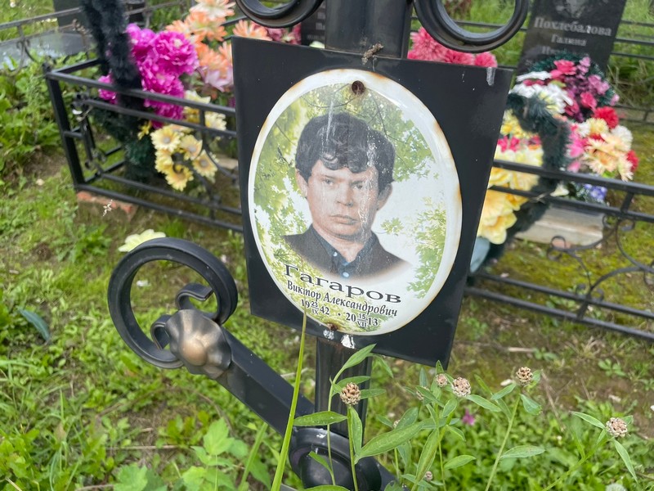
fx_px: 491
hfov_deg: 67.3
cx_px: 327
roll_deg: -0.7
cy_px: 246
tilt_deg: -34.9
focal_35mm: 26
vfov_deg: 53.1
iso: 32
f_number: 1.6
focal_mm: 4.2
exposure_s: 1/1072
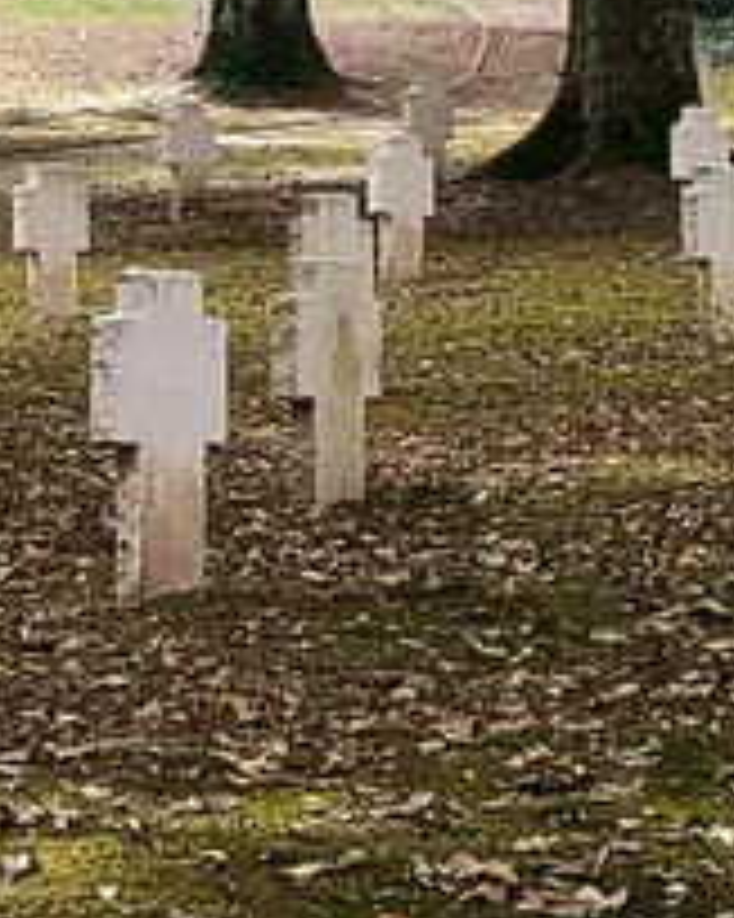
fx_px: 3750
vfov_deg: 13.2
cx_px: -635
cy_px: -459
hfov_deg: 10.4
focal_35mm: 138
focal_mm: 5.89
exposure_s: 1/114
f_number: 1.89
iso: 50
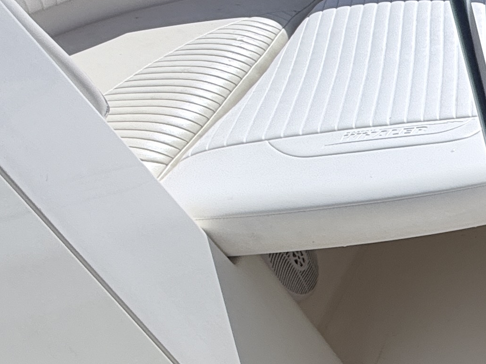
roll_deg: -5.5
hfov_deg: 21.0
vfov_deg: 25.5
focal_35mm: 55
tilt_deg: -43.1
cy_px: 349
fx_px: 772
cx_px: 909
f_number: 2.2
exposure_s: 1/928
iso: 25
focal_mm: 2.22
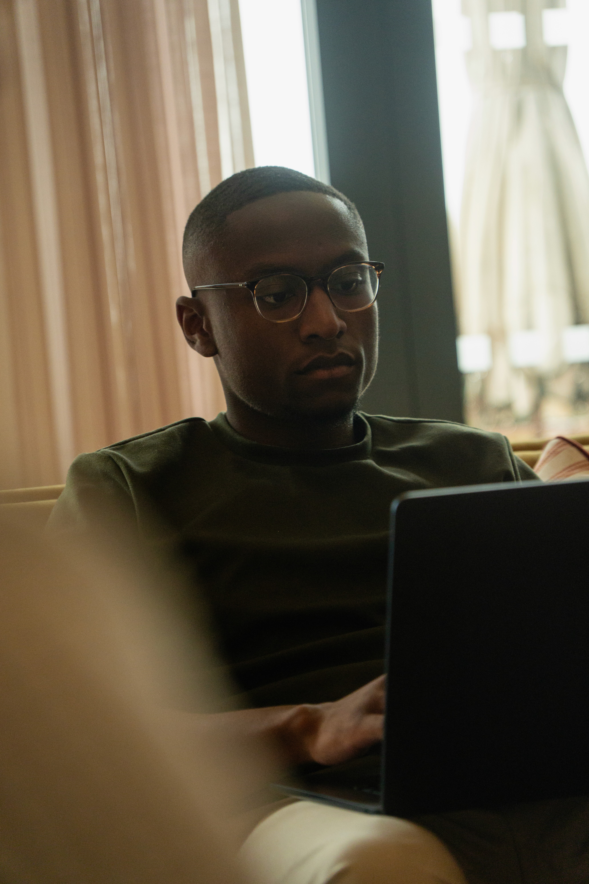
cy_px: 442
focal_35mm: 105
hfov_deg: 13.0
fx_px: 2577
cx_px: 294
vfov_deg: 19.5
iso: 2500
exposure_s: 1/100
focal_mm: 70
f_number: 2.8
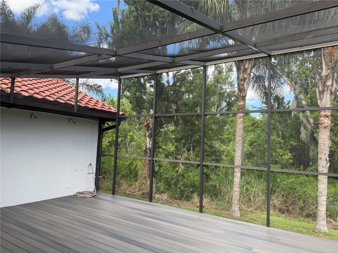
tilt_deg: +4.5
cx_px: 169
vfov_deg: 56.8
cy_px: 126
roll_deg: -2.7
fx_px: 234
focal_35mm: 24
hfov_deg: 71.6
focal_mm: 6.76
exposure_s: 1/544
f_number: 1.78
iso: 80
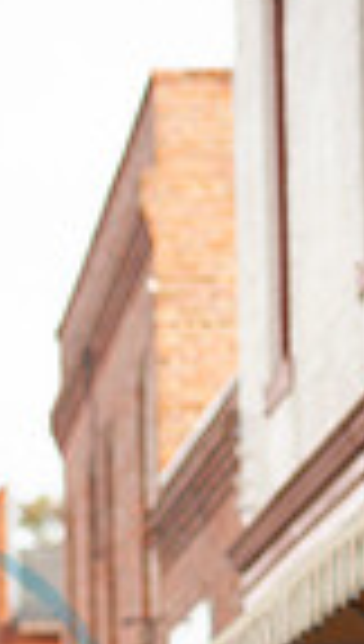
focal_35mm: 279
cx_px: -137
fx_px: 4762
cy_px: 874
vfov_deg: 7.6
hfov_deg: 4.4
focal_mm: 85
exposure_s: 1/800
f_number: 2.8
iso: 200
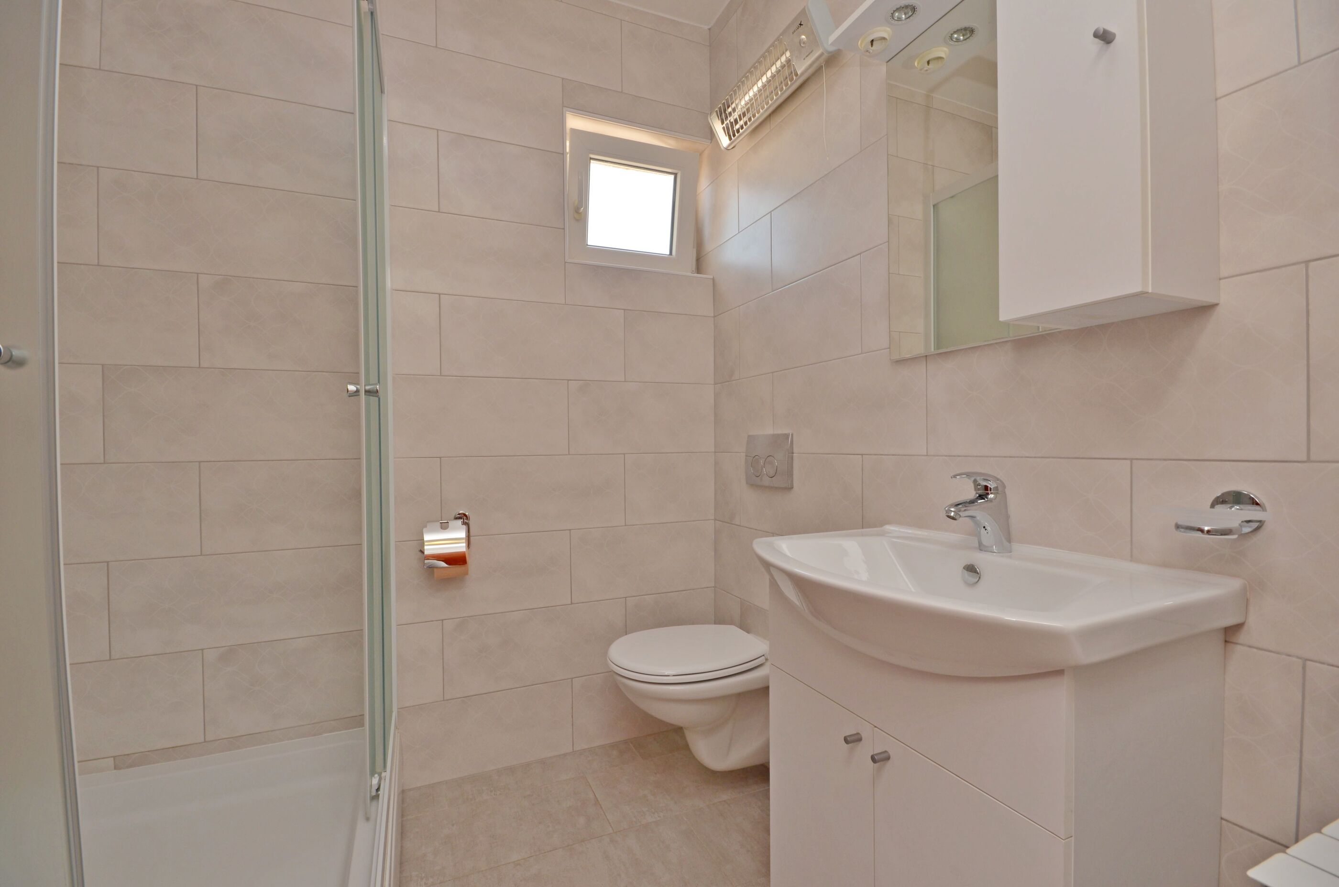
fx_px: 557
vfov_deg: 77.1
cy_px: 444
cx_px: 670
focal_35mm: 15
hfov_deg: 100.5
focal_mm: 10
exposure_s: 1/20
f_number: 10
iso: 100
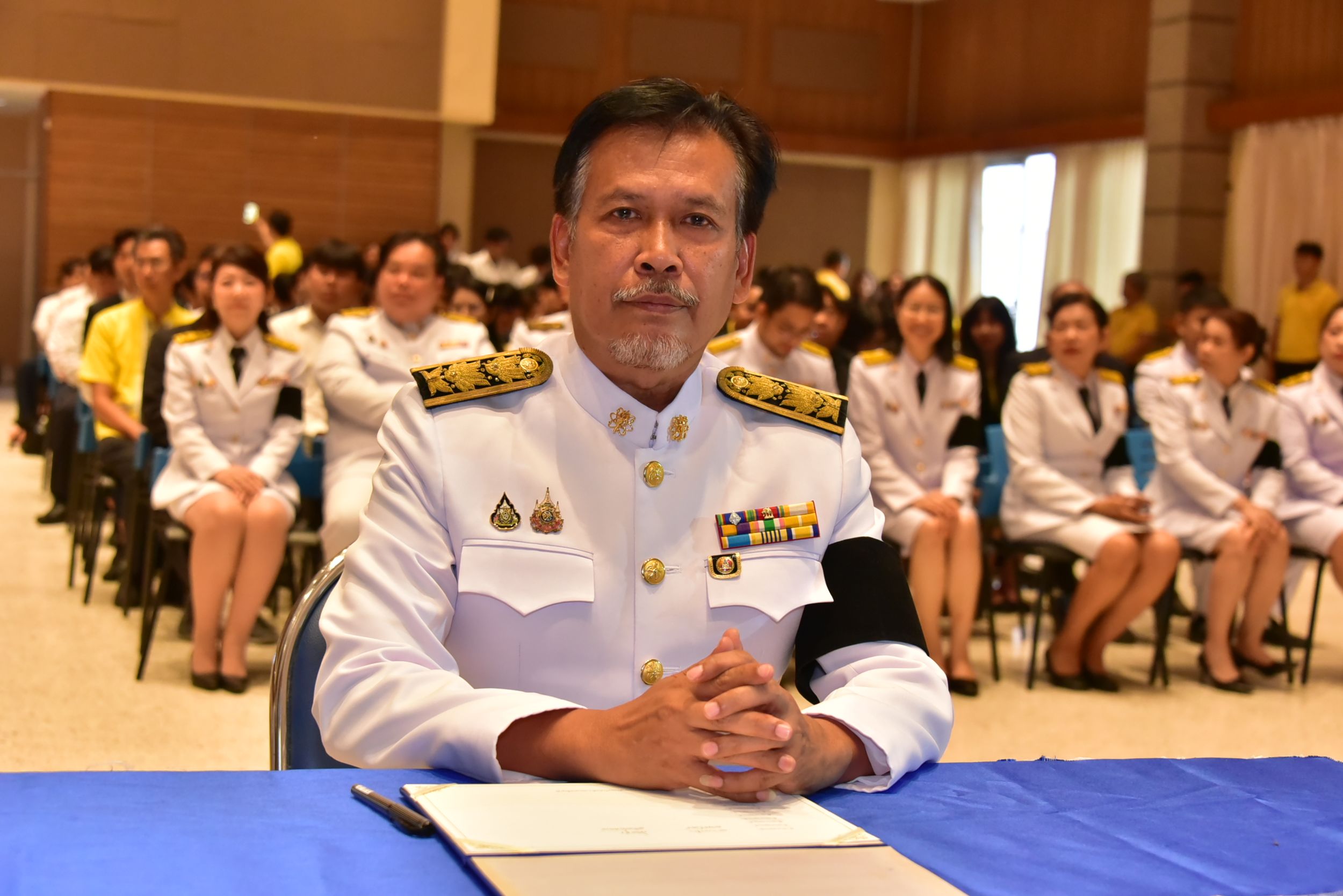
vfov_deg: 23.4
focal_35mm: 58
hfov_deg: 34.5
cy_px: 448
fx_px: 2164
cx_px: 672
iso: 4000
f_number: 5.6
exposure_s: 1/160
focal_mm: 58
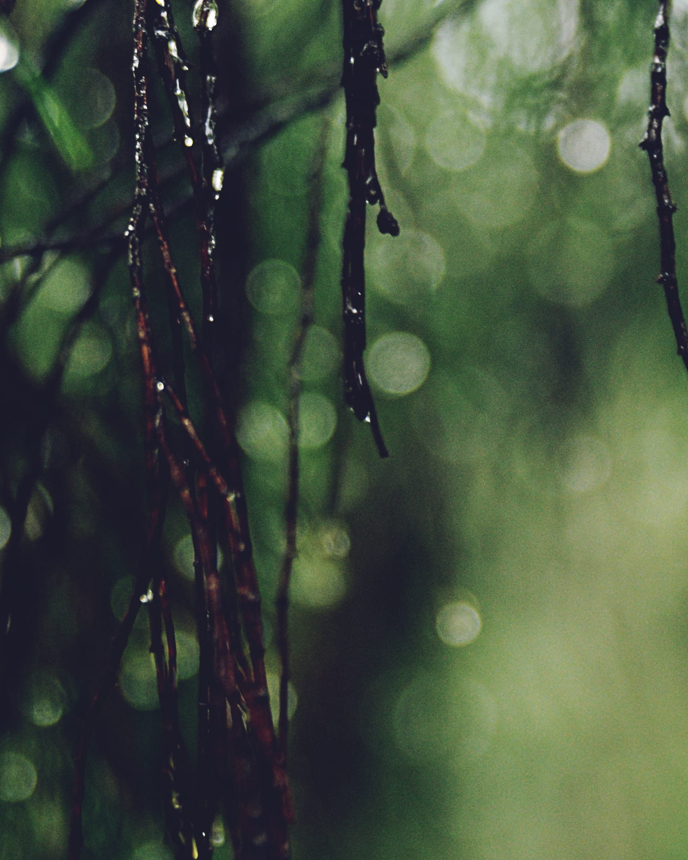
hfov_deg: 10.0
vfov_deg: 12.3
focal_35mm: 155
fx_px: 3945
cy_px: 26
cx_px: 236
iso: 400
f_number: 2.8
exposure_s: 1/50
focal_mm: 44
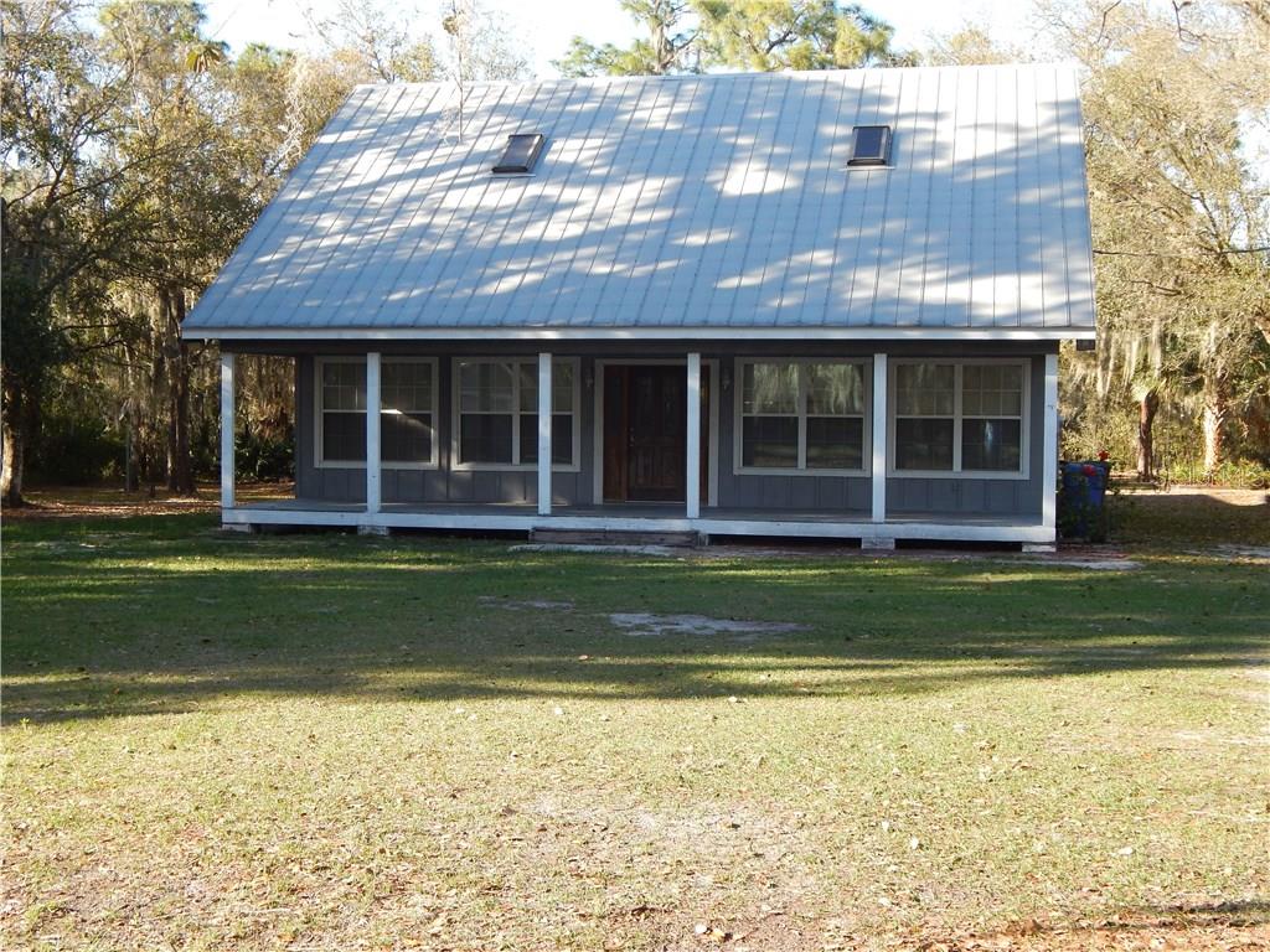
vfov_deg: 29.7
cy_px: 476
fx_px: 1798
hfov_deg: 38.9
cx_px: 635
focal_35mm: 49
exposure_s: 1/200
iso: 125
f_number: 3.7
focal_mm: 8.6
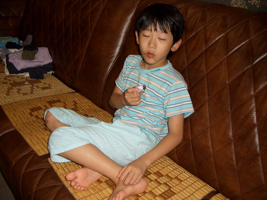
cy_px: 100
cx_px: 134
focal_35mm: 33
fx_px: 255
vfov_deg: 42.9
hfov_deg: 55.4
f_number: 2.8
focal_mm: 7.1
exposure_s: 1/60
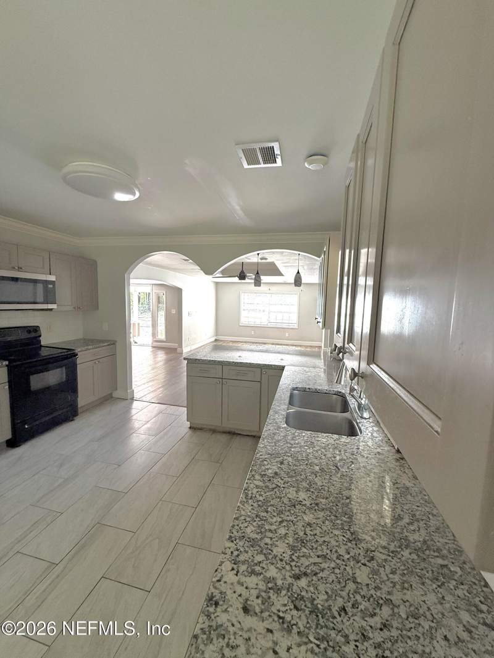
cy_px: 329
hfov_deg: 85.7
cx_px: 247
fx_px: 266
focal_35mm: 14
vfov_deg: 102.1
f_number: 2.2
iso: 125
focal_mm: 2.22
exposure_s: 1/99
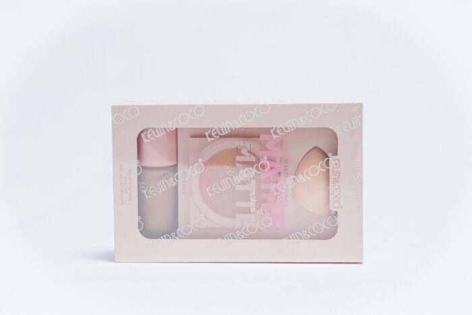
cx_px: 236
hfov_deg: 19.5
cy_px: 158
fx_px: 1377
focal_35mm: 105
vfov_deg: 13.0
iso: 3200
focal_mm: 70
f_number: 4.5
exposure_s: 1/640
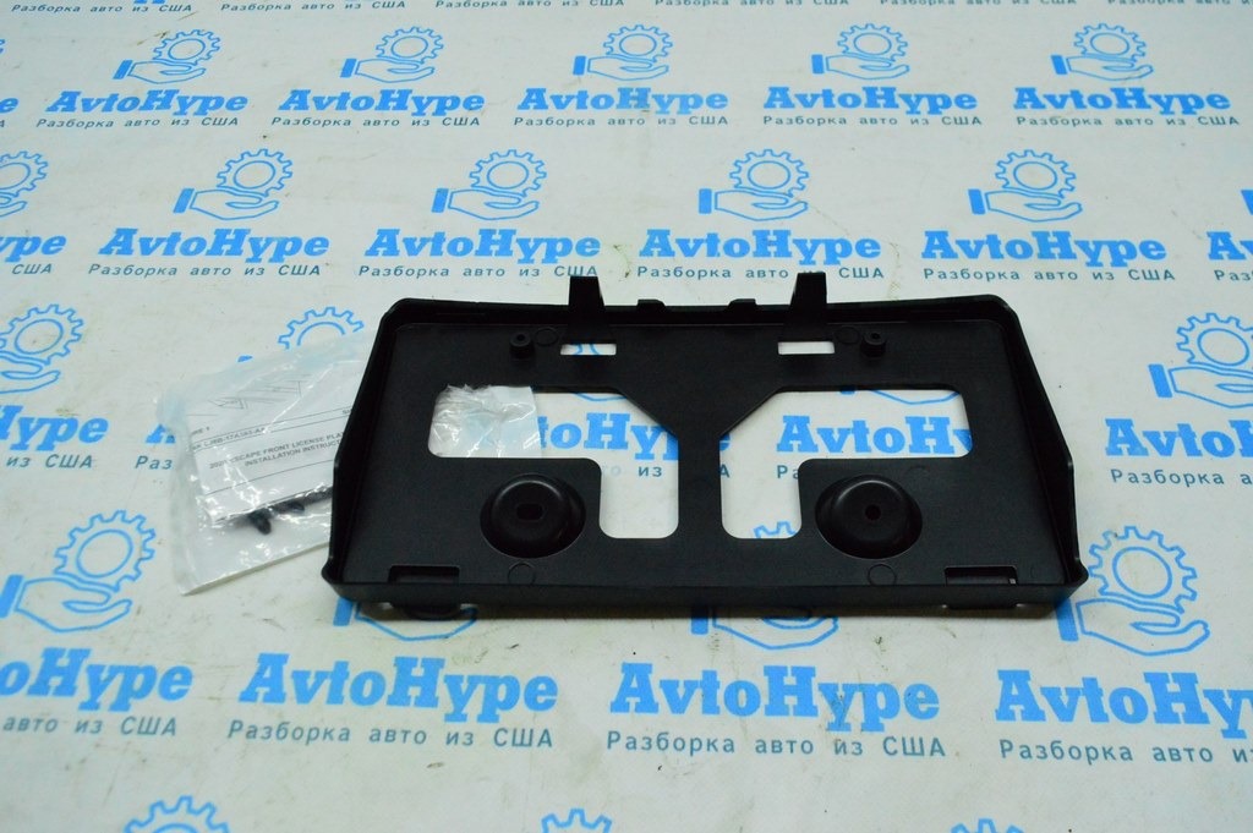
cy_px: 416
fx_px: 1043
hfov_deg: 62.0
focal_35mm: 30
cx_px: 626
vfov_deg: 43.5
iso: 6400
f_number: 6.3
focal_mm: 20
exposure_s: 1/640
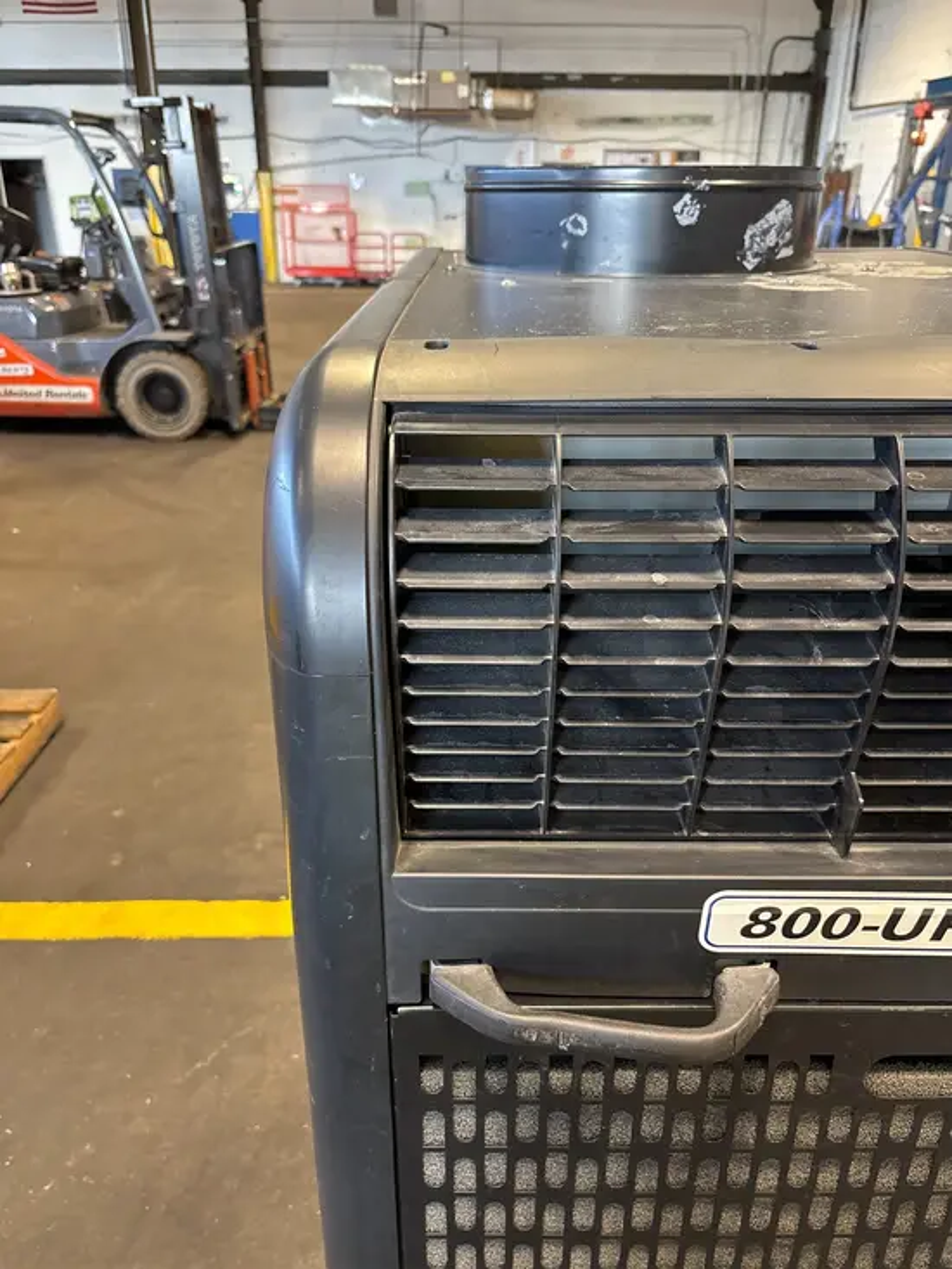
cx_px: 476
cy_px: 634
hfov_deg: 53.1
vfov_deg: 67.3
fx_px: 953
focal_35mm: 26
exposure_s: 1/60
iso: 200
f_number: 1.6
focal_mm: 5.96
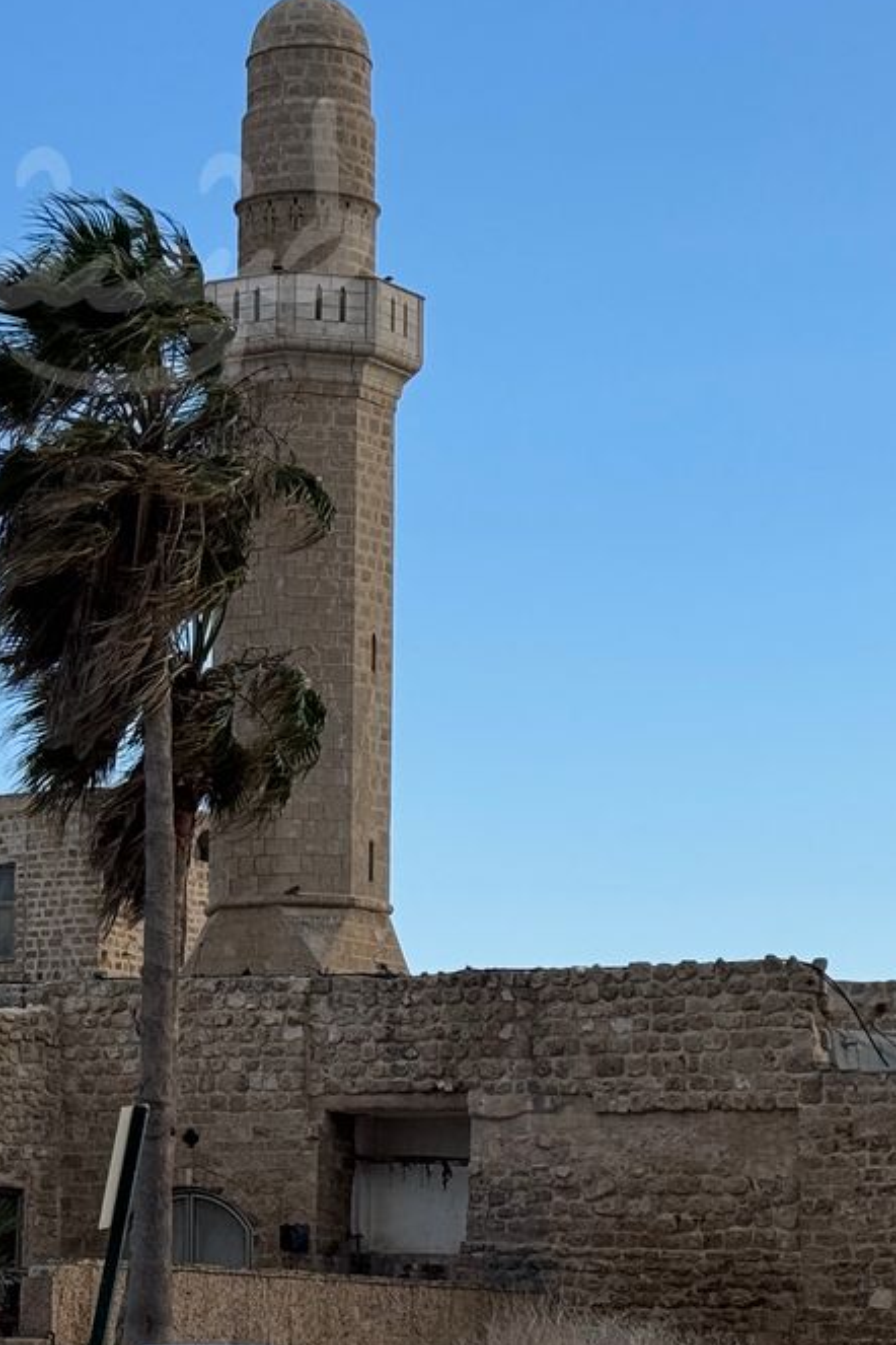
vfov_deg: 18.1
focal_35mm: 113
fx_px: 4218
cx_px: 432
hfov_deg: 12.1
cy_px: 630
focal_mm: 6.76
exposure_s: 1/2611
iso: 64
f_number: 1.78
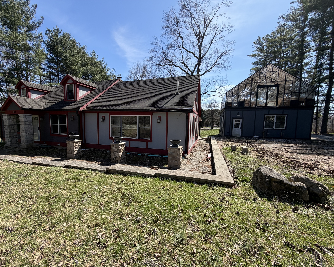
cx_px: 160
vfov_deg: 84.0
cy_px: 136
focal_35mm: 15
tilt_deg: -5.6
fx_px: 148
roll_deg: +0.0
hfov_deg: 96.7
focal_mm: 2.22
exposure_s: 1/770
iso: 32
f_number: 2.2
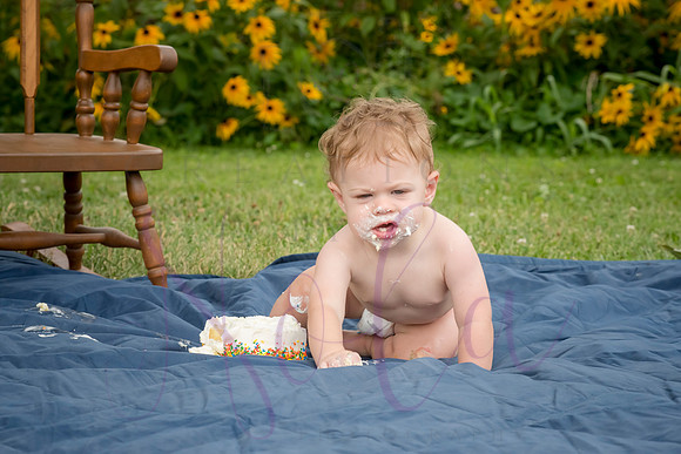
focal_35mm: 119
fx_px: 2260
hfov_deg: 17.1
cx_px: 346
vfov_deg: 11.5
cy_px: 228
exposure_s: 1/320
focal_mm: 112
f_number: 9
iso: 500
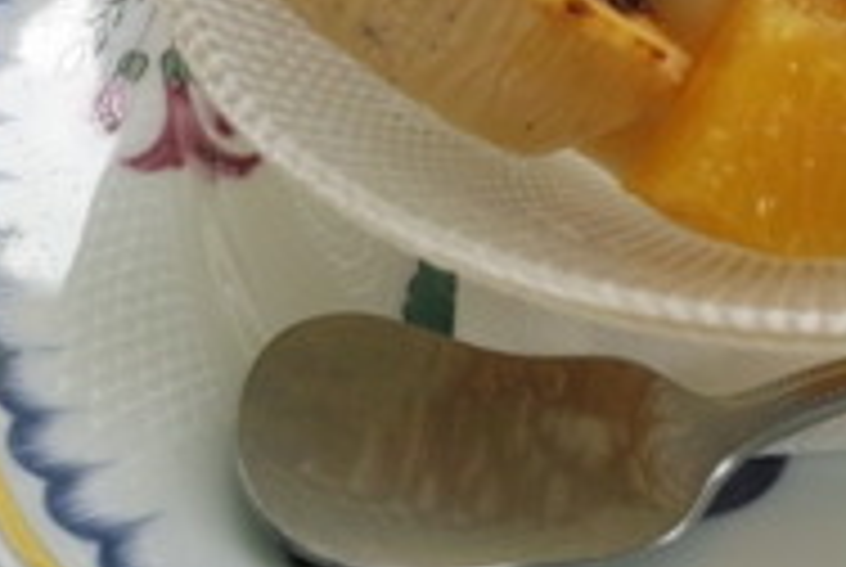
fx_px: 2518
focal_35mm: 107
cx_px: 814
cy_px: -92
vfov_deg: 12.6
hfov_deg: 18.6
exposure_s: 1/40
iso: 200
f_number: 10
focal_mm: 30
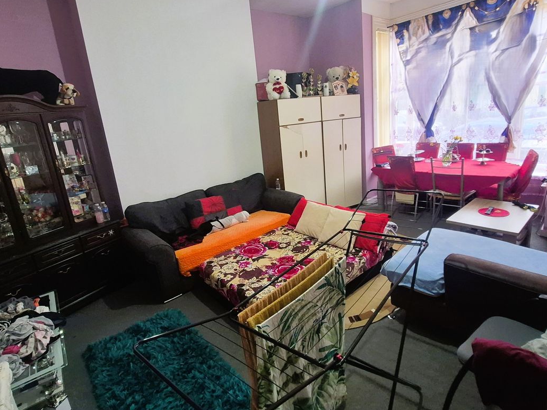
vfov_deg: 85.5
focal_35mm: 14
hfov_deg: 102.1
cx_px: 276
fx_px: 221
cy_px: 190
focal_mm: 1.74
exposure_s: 1/60
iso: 320
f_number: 2.2
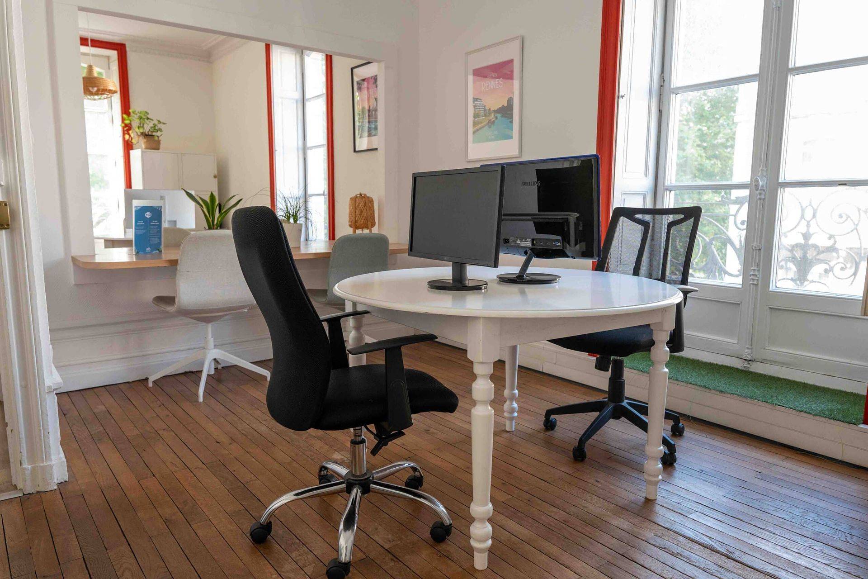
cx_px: 434
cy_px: 290
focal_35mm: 24
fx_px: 579
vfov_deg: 53.1
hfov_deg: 73.7
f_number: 4
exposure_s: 1/125
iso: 1600
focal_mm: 24
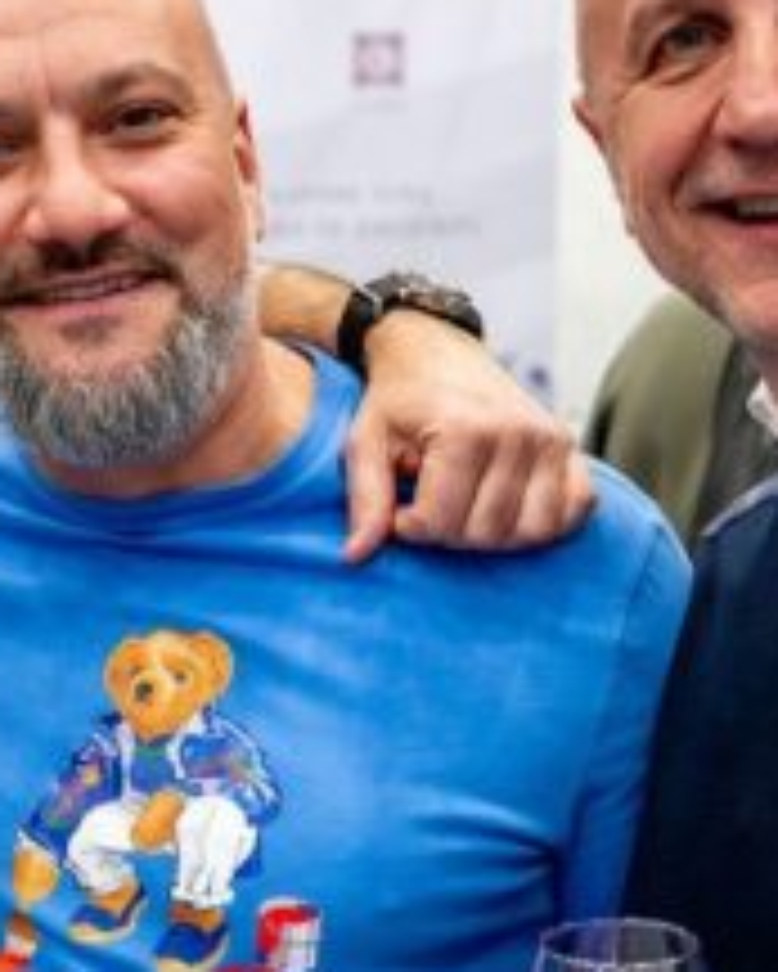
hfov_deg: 17.0
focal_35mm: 90
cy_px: 605
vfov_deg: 21.2
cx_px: 157
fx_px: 2589
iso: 1250
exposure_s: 1/160
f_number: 2.8
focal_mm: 27
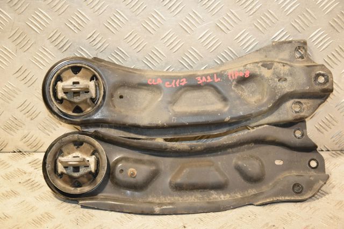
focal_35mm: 68
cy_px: 114
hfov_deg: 29.9
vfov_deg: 20.1
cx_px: 172
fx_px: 645
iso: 800
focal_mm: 45
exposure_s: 1/125
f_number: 4.8
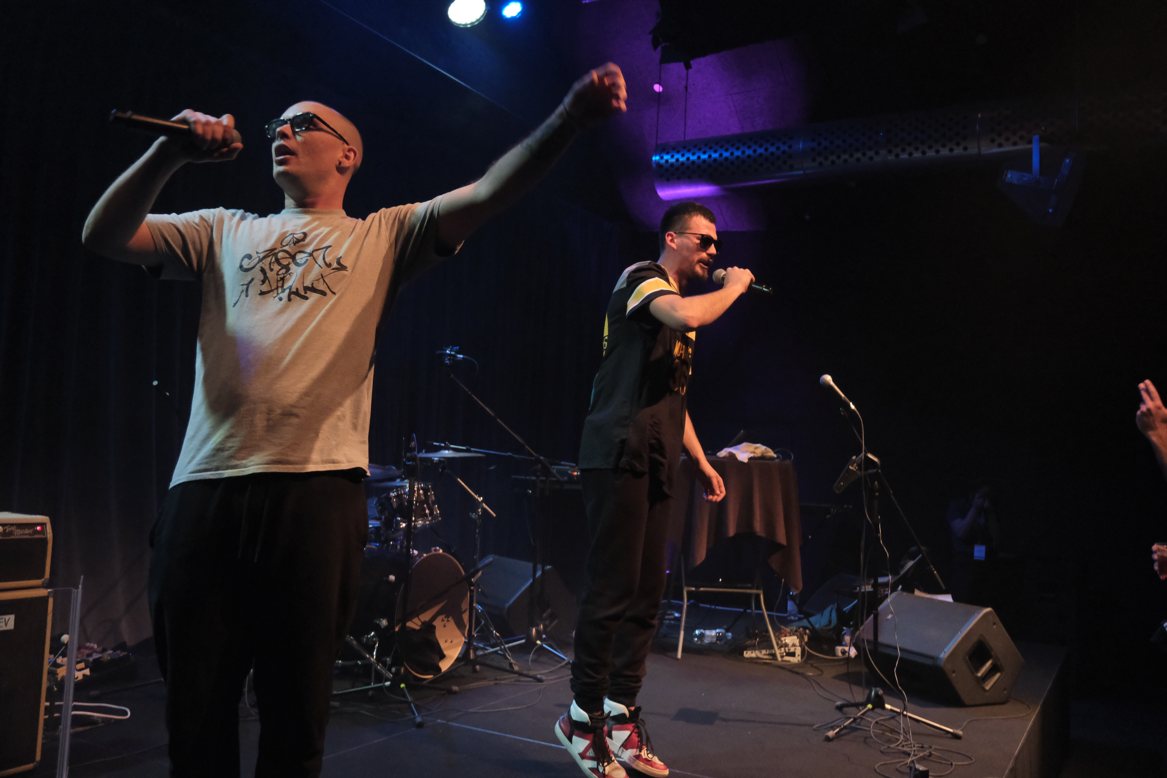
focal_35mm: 30
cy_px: 389
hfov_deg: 61.9
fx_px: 972
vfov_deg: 43.6
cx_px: 584
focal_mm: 20.2
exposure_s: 1/160
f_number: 4
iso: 6400
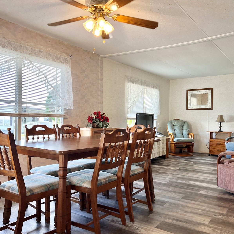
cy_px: 118
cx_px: 122
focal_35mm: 31
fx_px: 237
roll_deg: -0.8
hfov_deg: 52.5
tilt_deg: -0.1
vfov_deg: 52.5
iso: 40
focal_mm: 5.7
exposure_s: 1/120
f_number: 1.5
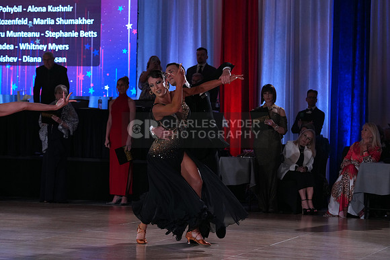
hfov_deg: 19.5
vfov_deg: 13.0
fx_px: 1138
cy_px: 130
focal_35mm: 105
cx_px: 195
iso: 2500
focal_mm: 105
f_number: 5
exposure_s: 1/400
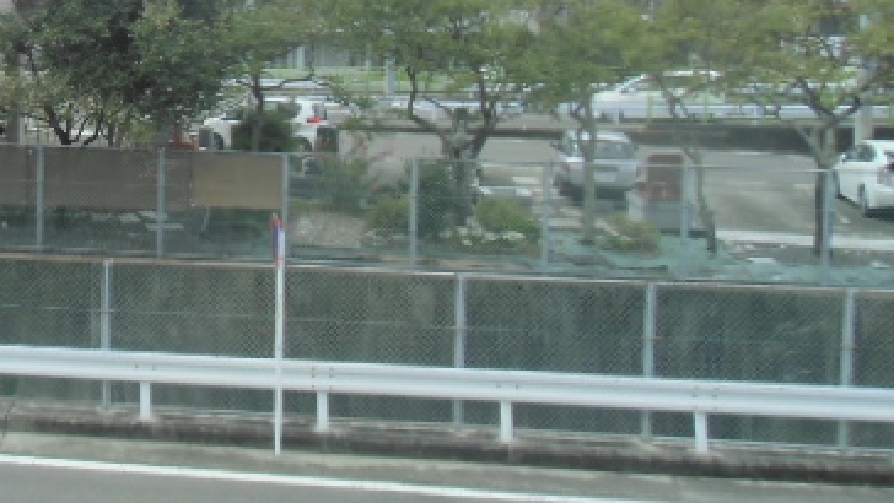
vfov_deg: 25.4
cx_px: 115
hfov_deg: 41.6
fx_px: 1091
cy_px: 76
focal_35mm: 46
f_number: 3
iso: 64
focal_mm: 4.24
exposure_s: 1/500
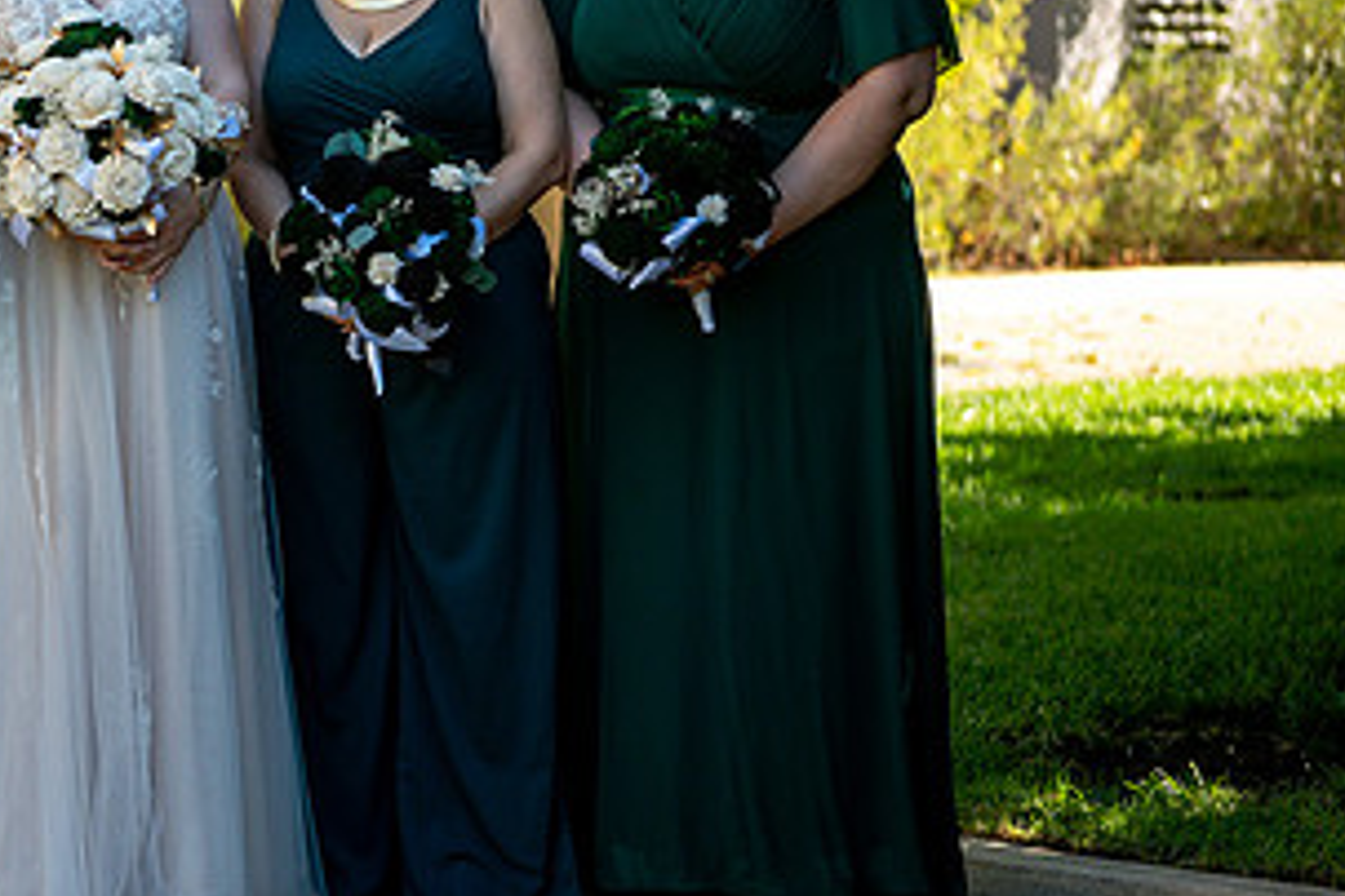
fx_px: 5006
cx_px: 120
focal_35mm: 134
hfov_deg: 15.1
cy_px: 308
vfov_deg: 10.2
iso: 400
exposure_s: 1/1250
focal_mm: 70
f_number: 2.8
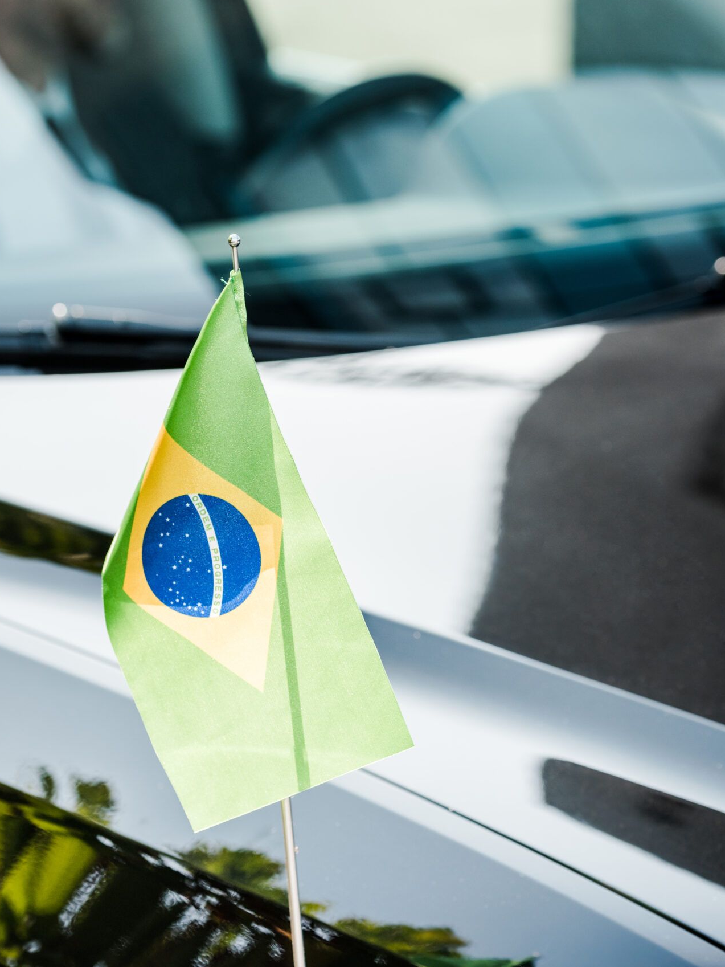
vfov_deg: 13.3
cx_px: 311
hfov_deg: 10.0
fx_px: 4132
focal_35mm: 148
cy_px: 482
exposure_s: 1/320
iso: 100
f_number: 4.5
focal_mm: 102
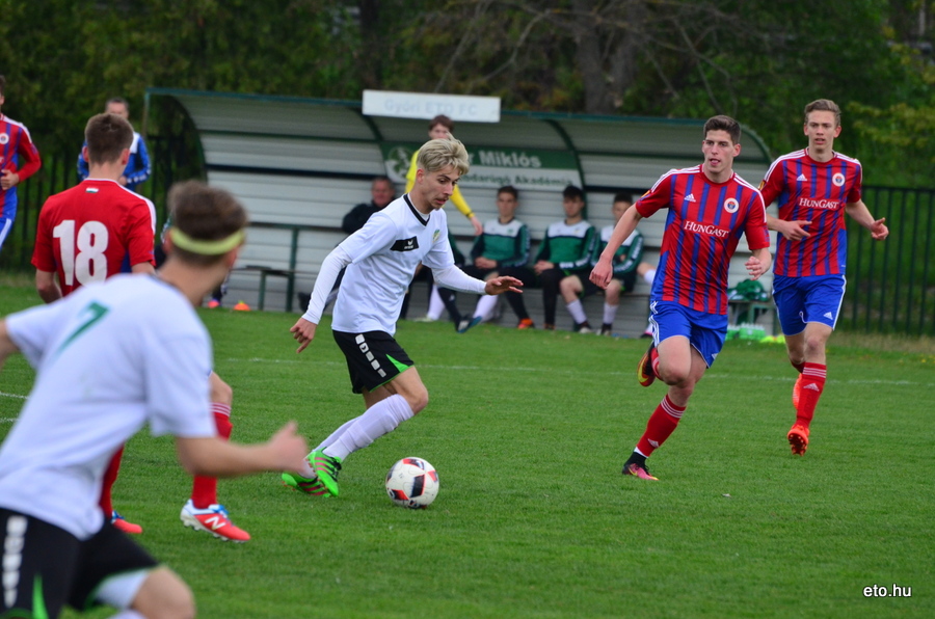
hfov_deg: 5.7
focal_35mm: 360
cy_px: 310
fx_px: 9330
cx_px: 468
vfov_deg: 3.8
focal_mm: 240
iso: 1250
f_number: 5.3
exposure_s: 1/1250
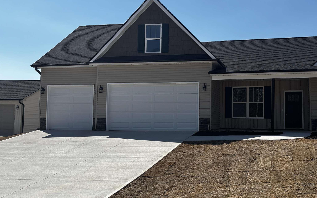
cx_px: 210
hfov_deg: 47.5
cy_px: 98
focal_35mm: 41
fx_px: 354
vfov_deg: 31.3
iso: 50
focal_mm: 5.96
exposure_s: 1/4630
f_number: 1.6
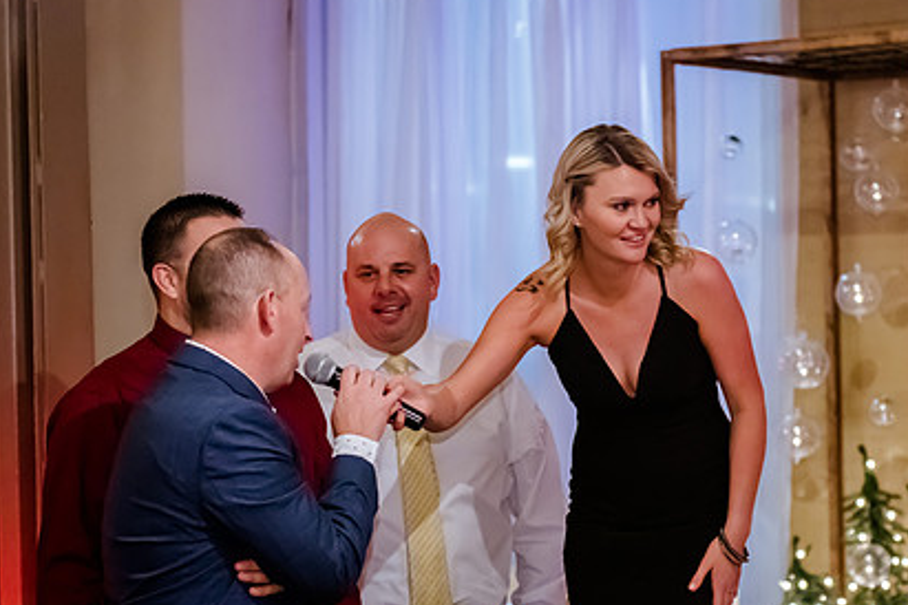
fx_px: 2875
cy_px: 376
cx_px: 556
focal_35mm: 114
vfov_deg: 12.0
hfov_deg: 17.9
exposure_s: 1/125
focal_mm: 66
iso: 5000
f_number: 2.8
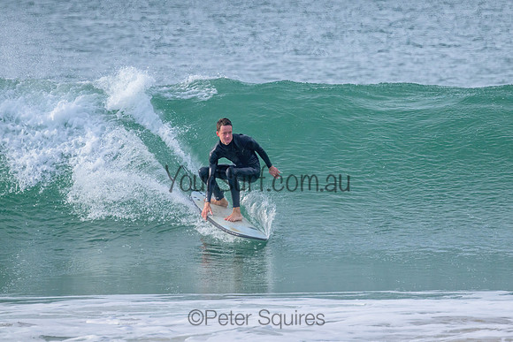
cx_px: 315
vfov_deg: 1.4
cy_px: 146
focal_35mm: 983
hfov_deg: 2.1
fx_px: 14017
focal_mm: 800
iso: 1800
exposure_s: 1/1600
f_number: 11
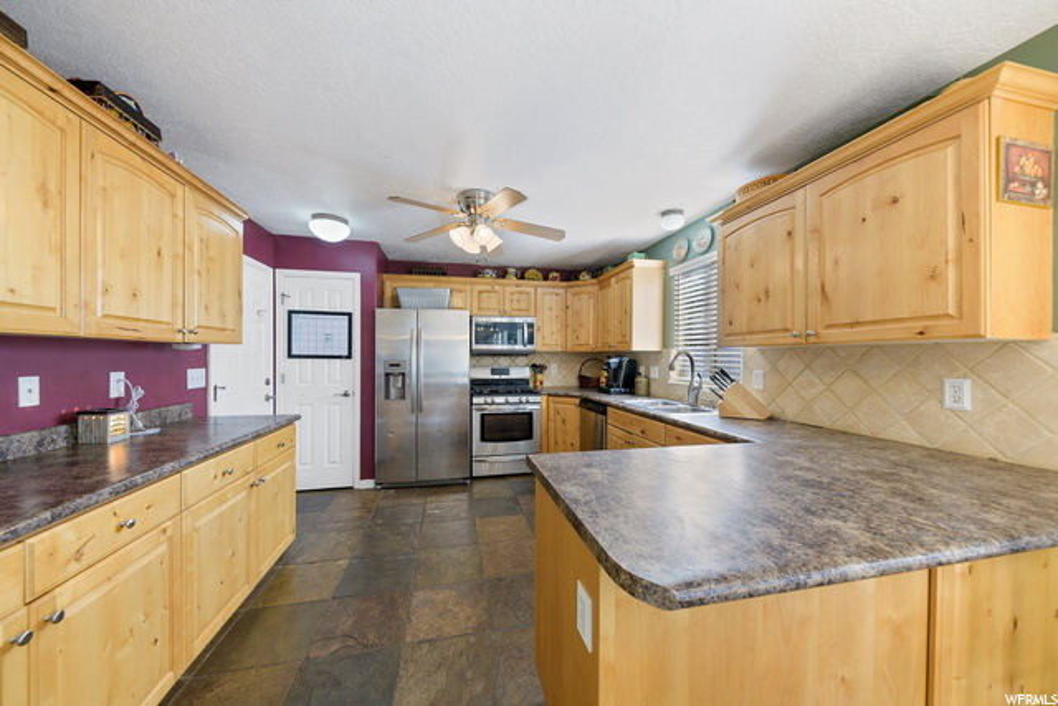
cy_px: 353
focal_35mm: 12
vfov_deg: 90.0
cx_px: 529
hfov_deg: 112.6
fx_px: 353
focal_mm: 12
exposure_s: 1/4
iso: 100
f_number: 8
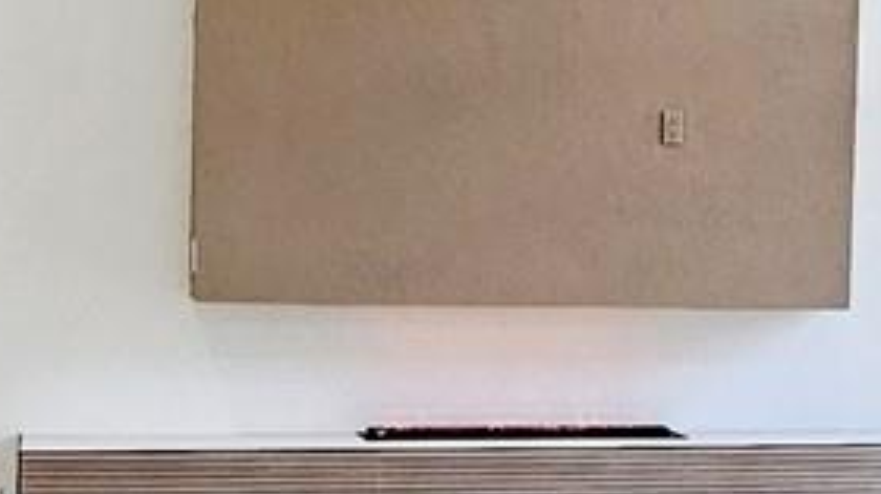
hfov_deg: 26.2
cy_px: 271
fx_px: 1891
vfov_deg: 14.9
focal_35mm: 81
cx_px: 507
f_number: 2.2
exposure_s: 1/60.2
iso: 100
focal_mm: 2.2
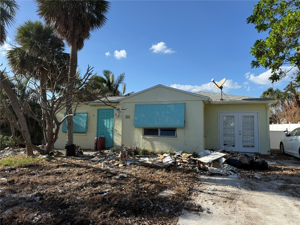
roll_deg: -1.4
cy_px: 112
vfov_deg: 56.8
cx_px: 150
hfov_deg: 71.6
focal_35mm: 24
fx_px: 208
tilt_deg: +4.1
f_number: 1.78
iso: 80
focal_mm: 6.76
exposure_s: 1/3759
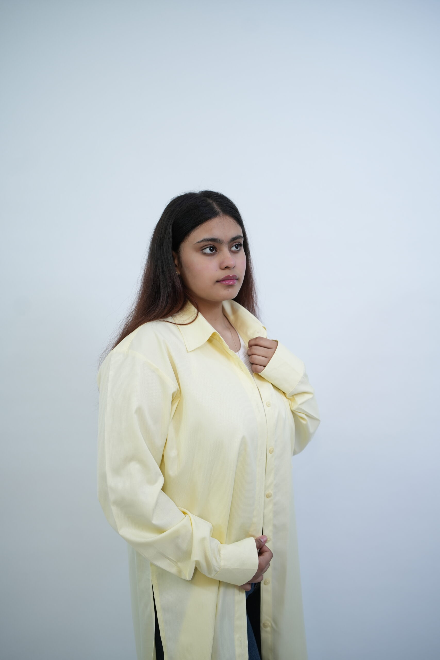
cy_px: 330
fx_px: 642
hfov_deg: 37.9
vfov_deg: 54.4
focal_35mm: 35
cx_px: 220
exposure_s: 1/200
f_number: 2.8
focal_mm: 35
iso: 320
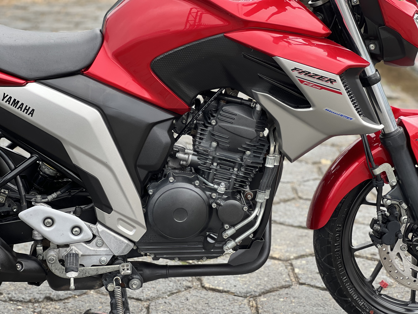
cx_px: 209
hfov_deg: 25.3
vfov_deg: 19.1
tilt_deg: -16.3
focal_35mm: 77
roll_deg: +2.1
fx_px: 930
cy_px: 157
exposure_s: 1/121
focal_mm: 9
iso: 50
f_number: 2.8
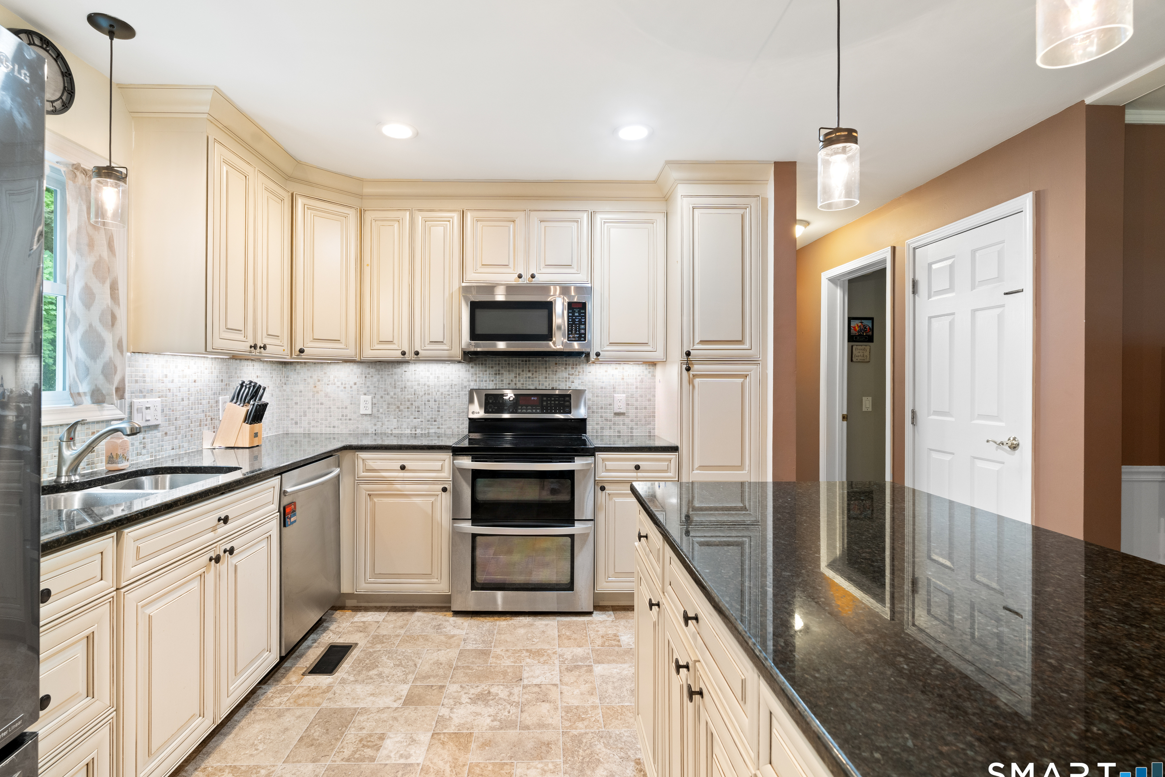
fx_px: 550
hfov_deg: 93.2
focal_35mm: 17
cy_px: 382
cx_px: 553
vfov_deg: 70.4
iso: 640
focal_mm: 16
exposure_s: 1/3
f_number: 8
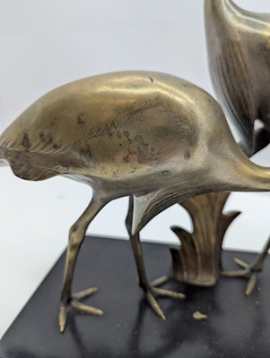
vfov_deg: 71.5
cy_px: 179
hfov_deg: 56.9
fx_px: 249
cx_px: 135
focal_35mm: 24
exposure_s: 1/236
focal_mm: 6.81
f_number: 1.85
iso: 202
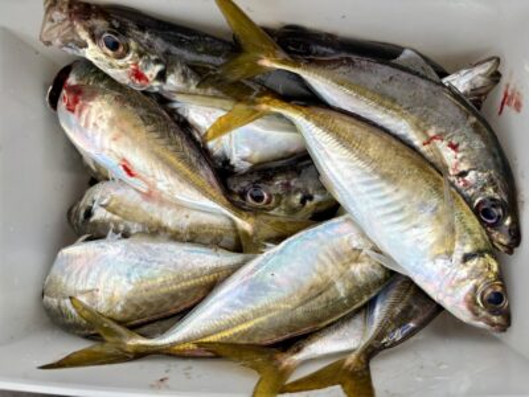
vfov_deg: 53.1
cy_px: 198
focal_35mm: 26
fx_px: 397
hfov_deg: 67.3
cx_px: 264
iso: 50
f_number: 1.6
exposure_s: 1/764
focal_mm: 5.96
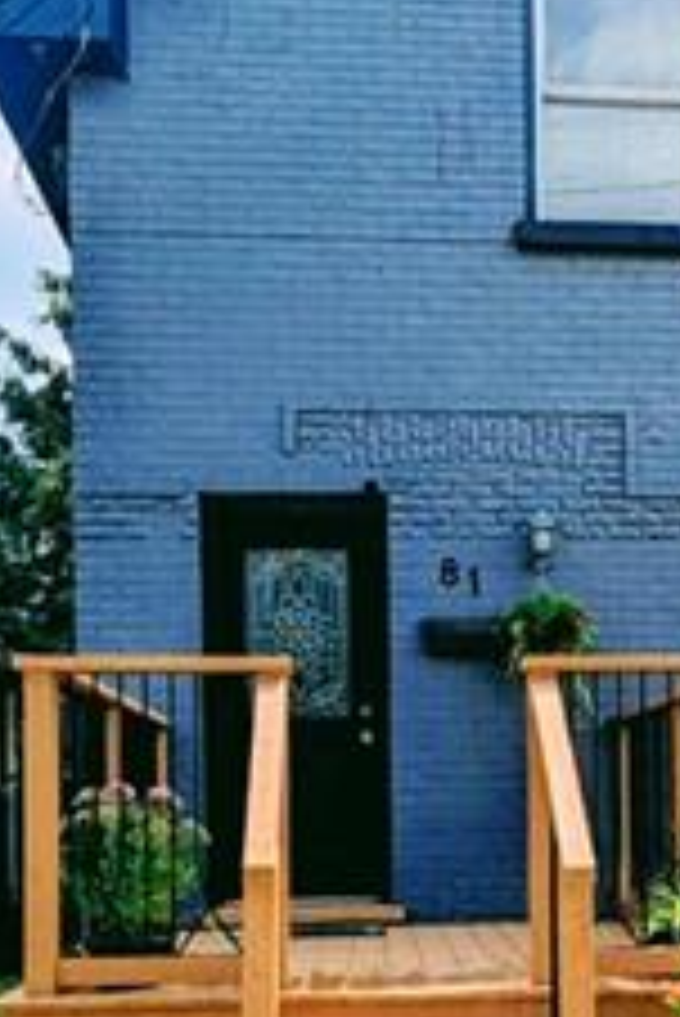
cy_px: 828
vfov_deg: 40.8
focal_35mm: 46
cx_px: 531
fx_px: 1301
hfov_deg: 28.7
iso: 47
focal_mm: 1.95
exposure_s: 1/3425
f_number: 2.2
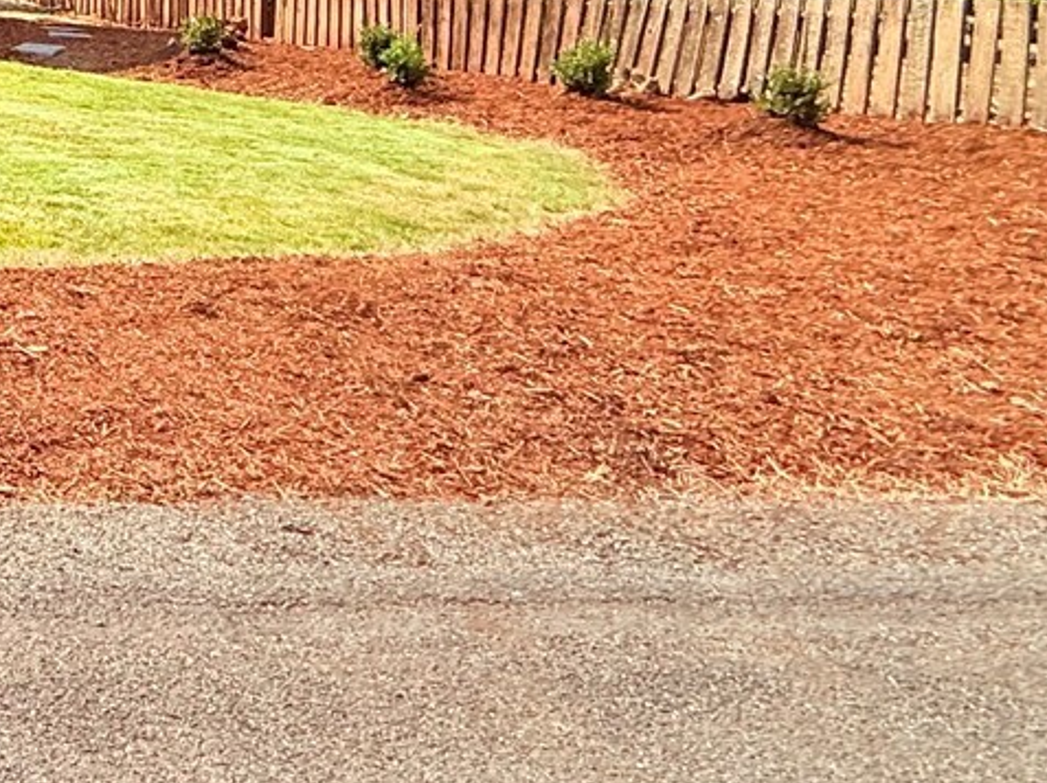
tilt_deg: -0.3
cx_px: -492
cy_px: -105
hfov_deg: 28.2
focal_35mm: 47
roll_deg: -0.8
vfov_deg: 27.8
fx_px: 1420
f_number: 2.2
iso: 64
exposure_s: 1/1087
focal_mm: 2.22
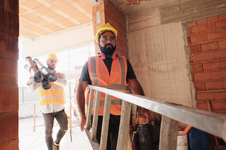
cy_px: 75
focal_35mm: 24
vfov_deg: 53.1
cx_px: 113
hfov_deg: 73.7
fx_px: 151
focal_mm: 16
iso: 400
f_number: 4
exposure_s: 1/125
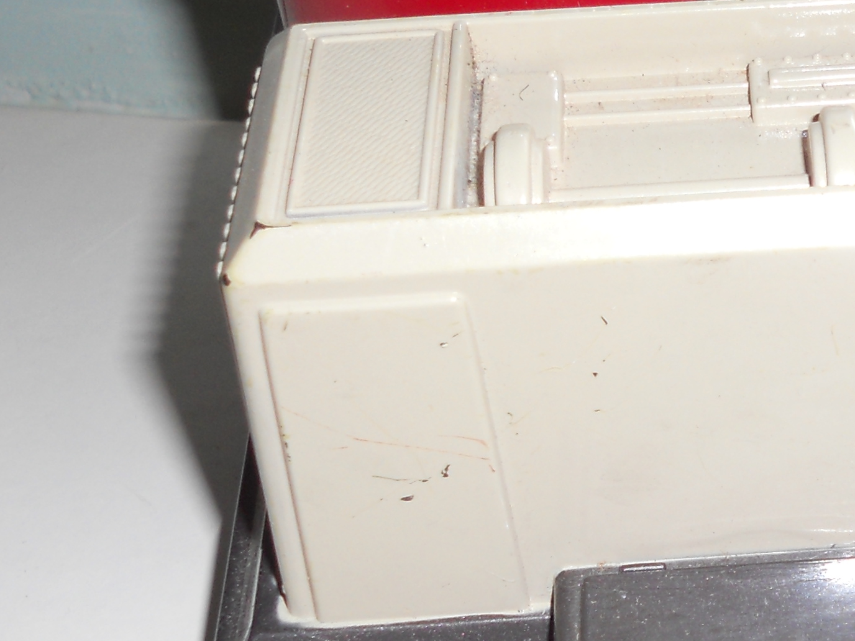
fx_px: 2297
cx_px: 820
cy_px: 324
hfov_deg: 20.5
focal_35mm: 93
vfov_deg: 15.9
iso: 80
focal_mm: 5.8
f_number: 3.5
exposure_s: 1/25
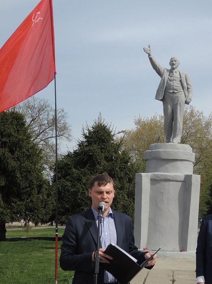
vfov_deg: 33.1
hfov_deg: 25.5
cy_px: 212
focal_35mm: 57
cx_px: 137
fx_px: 466
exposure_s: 1/1600
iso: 100
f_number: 3.2
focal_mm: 6.3
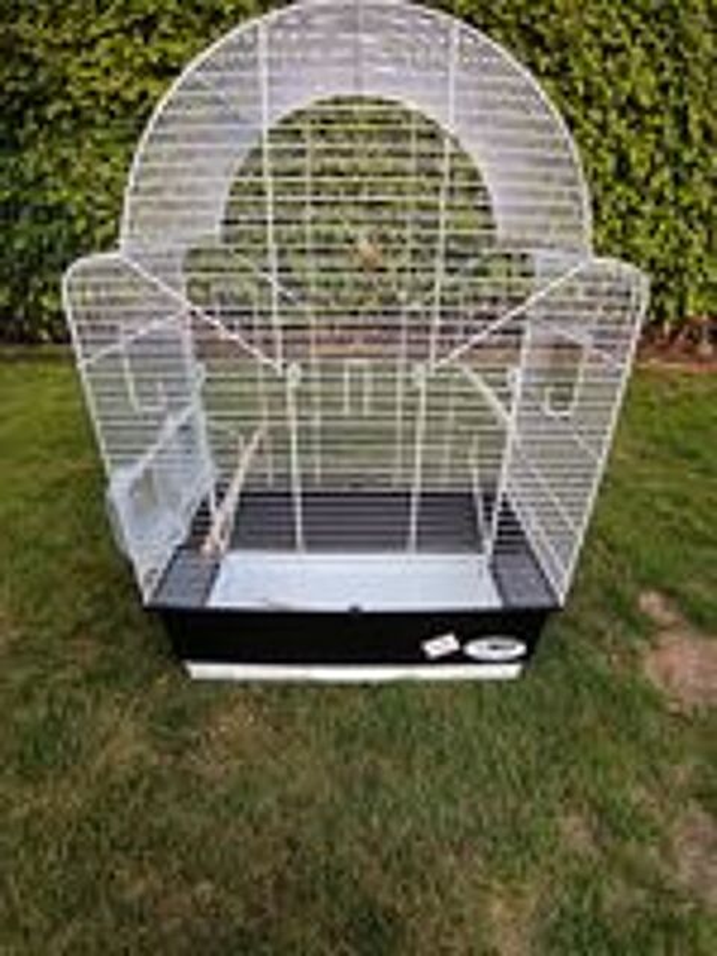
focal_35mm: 17
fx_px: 469
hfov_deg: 74.7
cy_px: 478
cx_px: 358
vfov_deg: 91.0
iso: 100
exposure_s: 1/170
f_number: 2.2
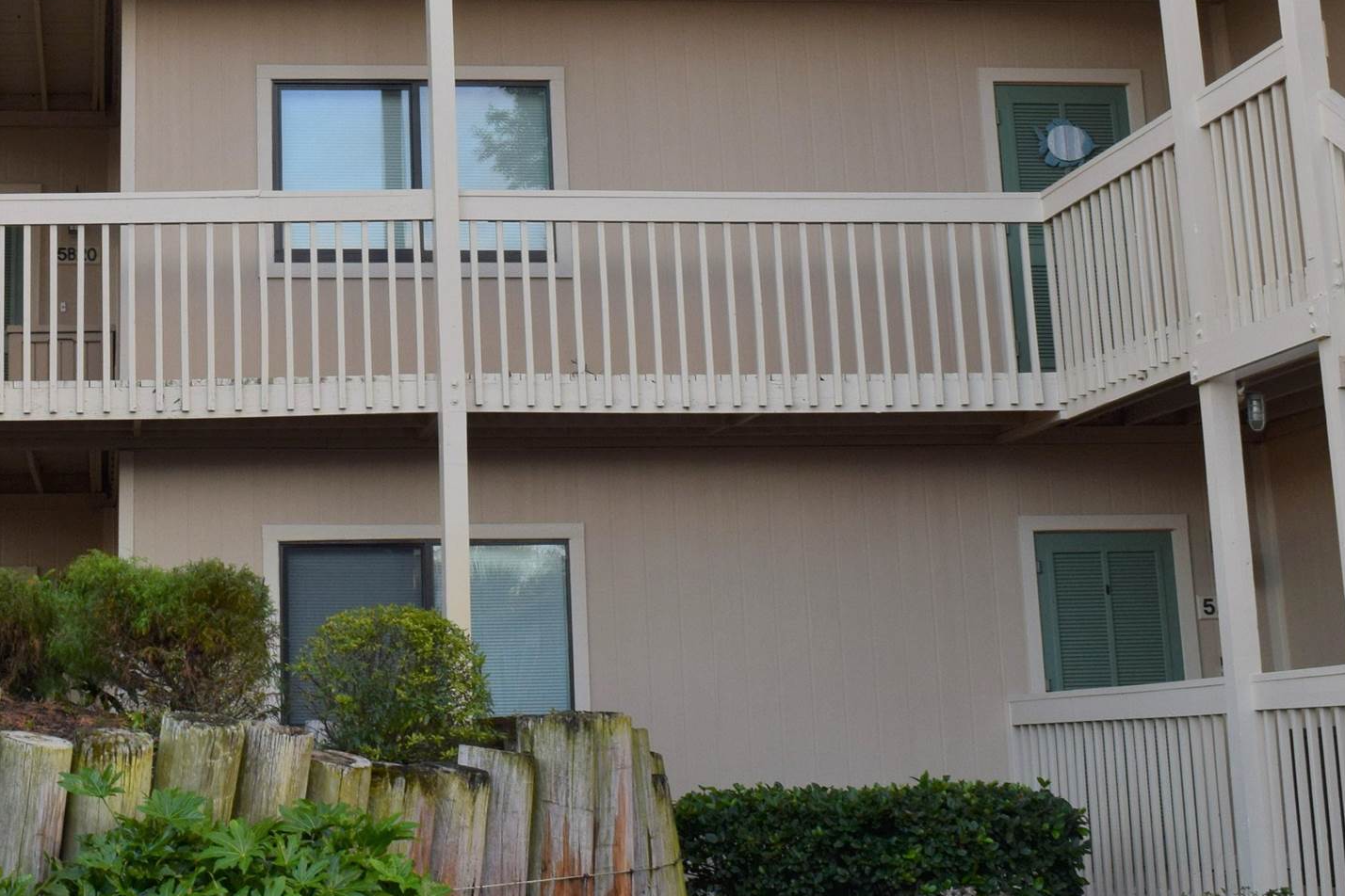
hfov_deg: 27.8
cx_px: 239
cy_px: 60
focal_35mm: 71
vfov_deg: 18.8
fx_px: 2652
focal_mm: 22
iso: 400
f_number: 9
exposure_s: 1/100
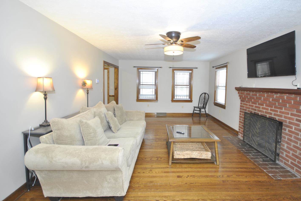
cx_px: 159
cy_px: 94
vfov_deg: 73.7
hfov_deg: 96.6
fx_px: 134
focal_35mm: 16
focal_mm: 10
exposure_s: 1/15
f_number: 4
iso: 400
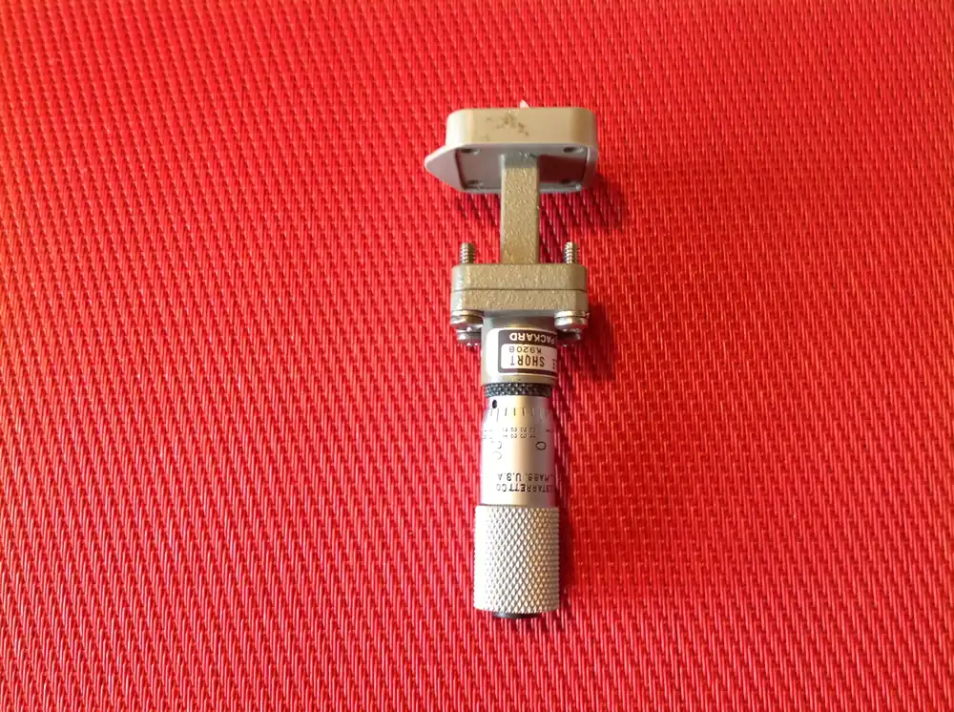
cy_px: 356
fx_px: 963
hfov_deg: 52.7
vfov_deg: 40.6
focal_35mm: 35
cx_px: 477
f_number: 2.4
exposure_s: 1/15
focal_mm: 4.28
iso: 125
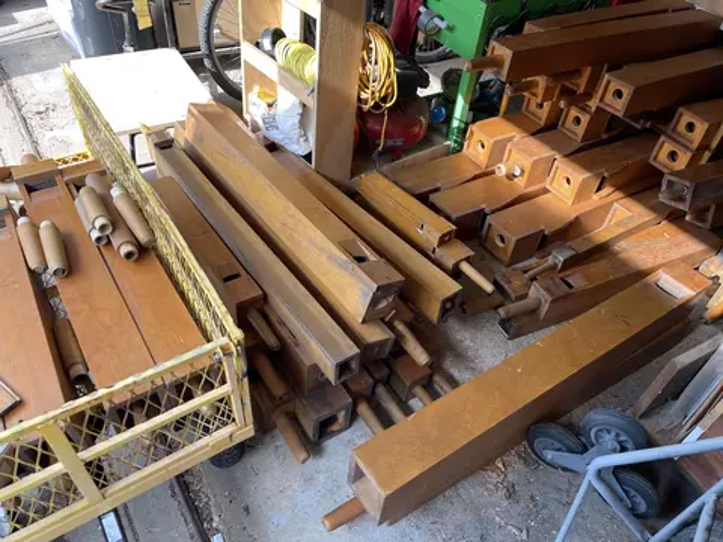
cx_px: 362
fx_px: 522
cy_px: 271
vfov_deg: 54.9
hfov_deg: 69.4
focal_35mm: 25
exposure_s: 1/121
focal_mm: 5.1
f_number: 1.6
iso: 32
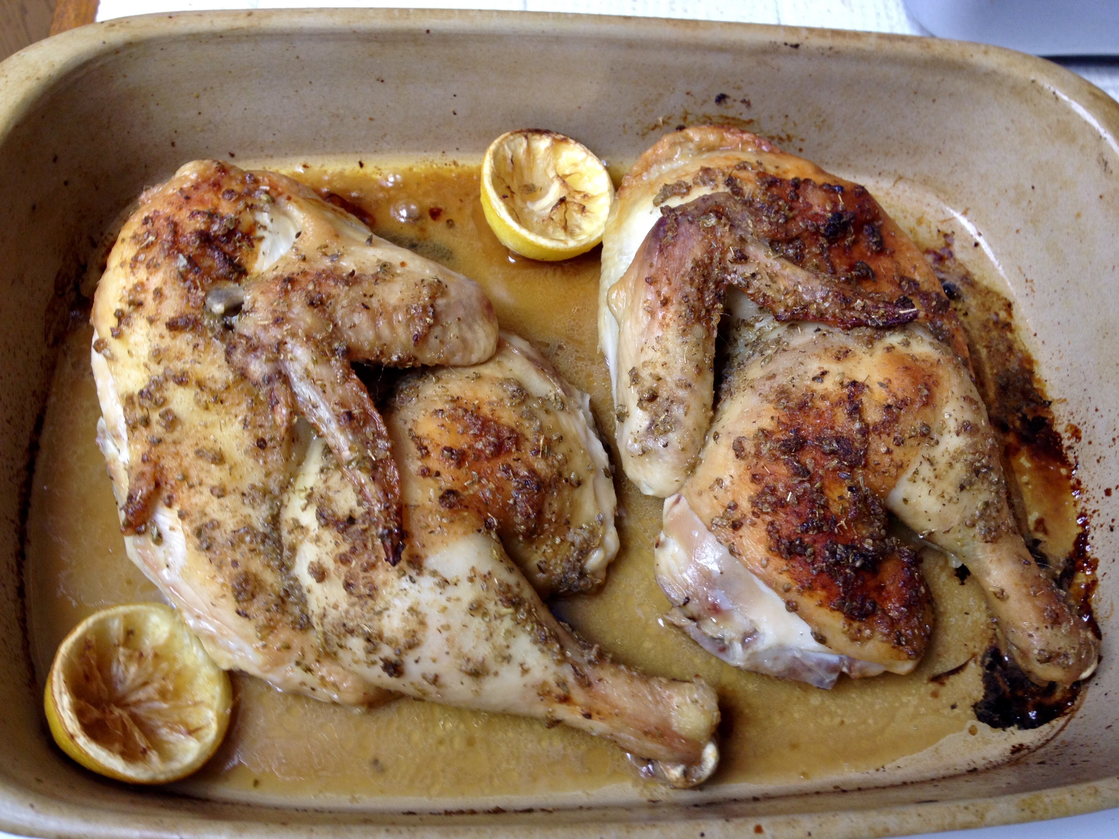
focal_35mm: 35
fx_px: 1131
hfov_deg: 52.6
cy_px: 420
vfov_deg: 40.7
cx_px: 560
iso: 64
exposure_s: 1/20
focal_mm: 4.28
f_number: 2.4
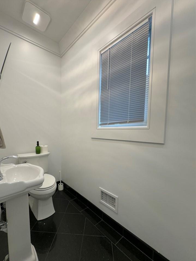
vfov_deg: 98.0
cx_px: 92
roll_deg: -1.2
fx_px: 113
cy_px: 139
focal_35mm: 15
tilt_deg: -3.0
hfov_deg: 81.6
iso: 64
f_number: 2.2
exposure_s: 1/120
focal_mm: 2.22
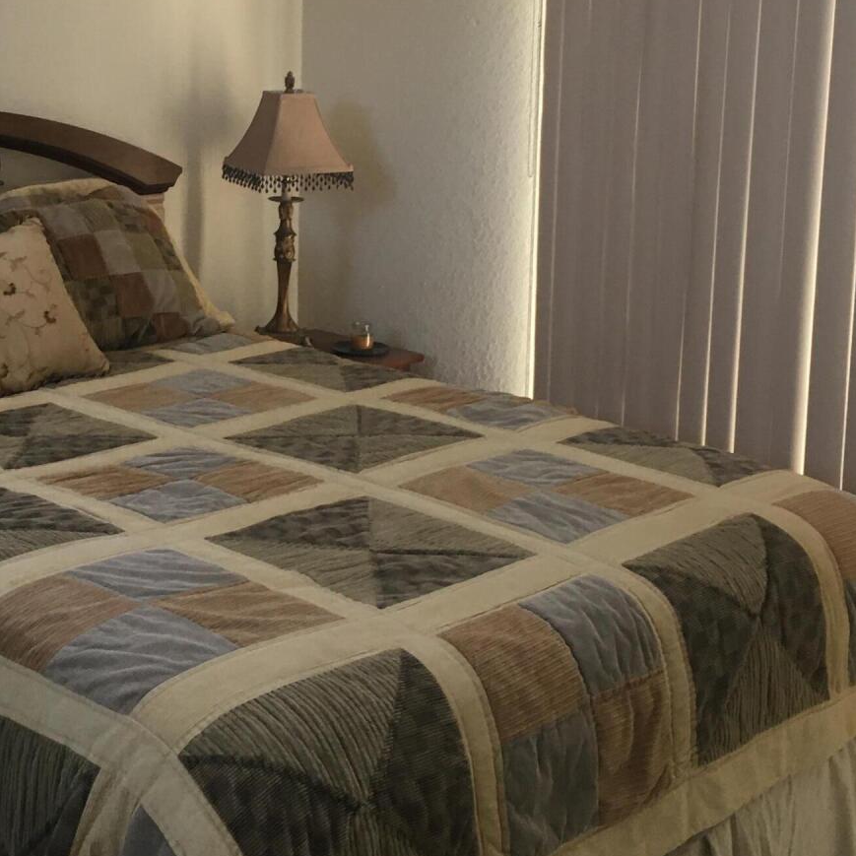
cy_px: 280
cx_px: 218
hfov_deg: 28.7
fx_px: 1651
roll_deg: -0.4
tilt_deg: -6.6
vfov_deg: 28.9
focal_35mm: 59
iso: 80
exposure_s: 1/30
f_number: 2.2
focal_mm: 4.15
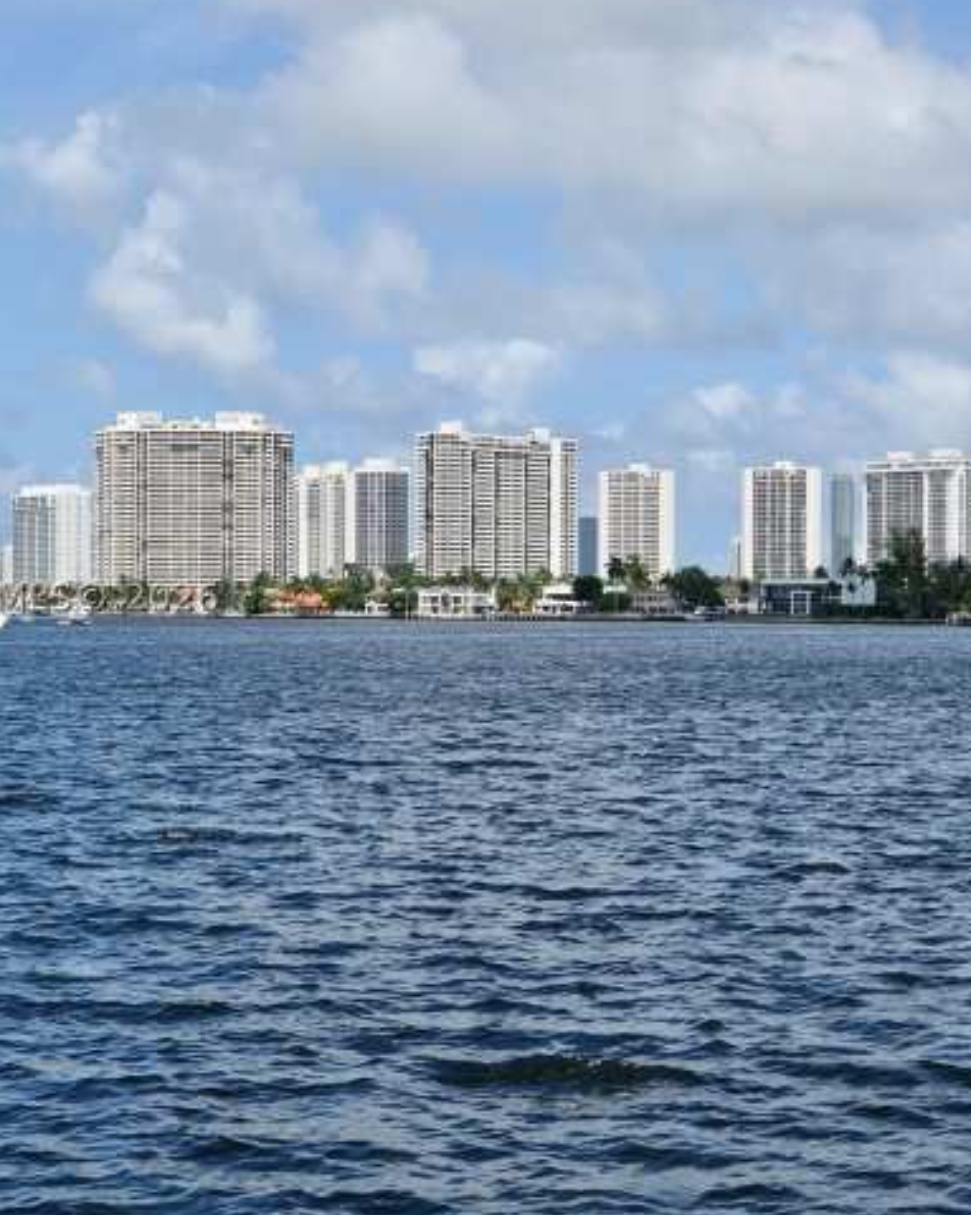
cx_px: 685
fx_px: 2695
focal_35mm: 75
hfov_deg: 20.3
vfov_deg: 25.4
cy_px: 595
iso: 100
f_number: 9
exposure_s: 1/320
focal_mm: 32
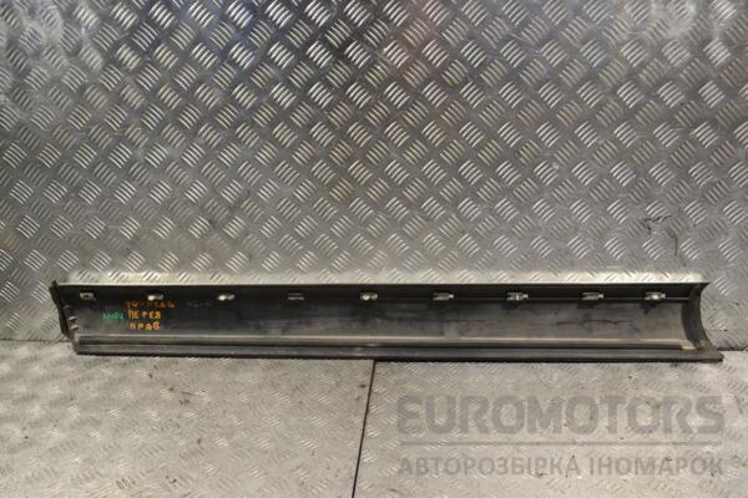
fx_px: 686
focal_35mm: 33
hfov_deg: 57.2
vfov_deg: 40.0
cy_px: 249
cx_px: 374
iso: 3200
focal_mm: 22
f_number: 9
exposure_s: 1/320
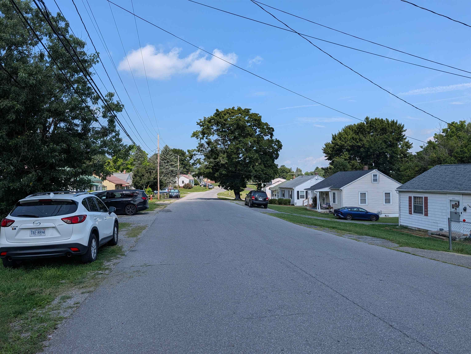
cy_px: 177
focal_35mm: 24
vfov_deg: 56.9
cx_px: 236
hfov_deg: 71.5
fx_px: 327
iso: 20
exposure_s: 1/7874
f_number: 1.68
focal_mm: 6.9
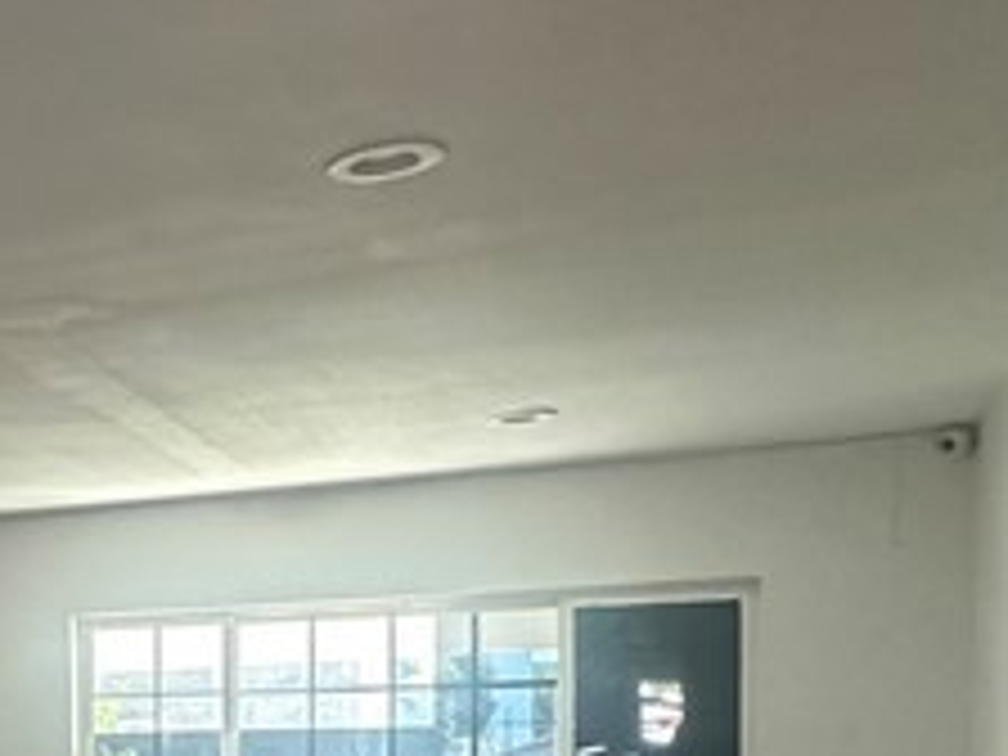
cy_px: 824
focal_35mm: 64
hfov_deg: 24.5
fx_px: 1864
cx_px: -450
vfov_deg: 21.8
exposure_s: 1/120
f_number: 2.2
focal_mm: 2.22
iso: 320
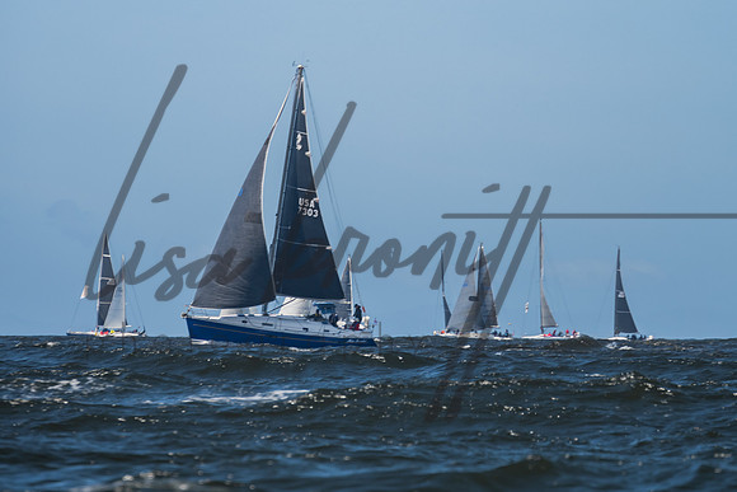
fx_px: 7329
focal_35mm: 358
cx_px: 409
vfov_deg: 3.8
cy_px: 94
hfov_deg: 5.8
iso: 100
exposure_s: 1/250
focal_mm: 200
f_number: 6.3
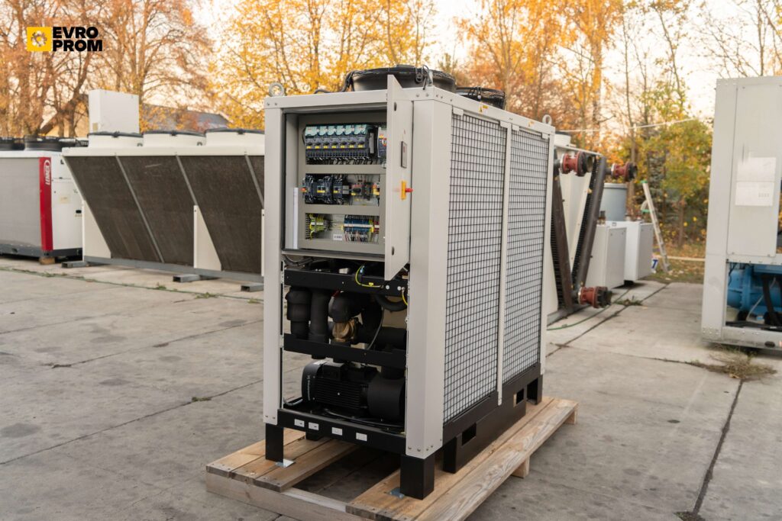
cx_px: 391
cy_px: 260
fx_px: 652
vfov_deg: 43.6
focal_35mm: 30
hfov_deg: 61.9
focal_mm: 30
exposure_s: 1/125
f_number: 4
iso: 500
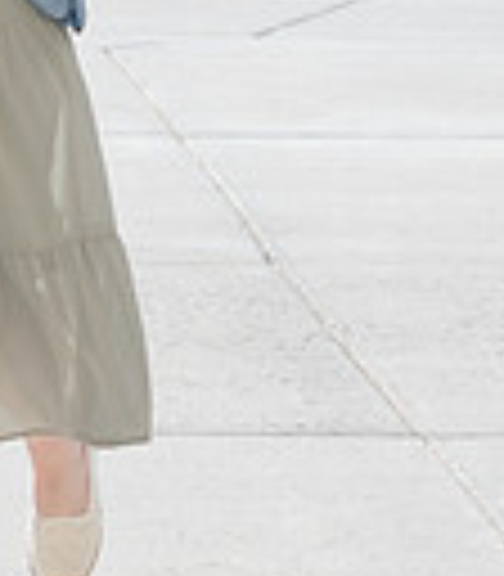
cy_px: -234
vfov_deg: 4.8
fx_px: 6863
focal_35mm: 388
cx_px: -340
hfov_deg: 4.2
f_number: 5.6
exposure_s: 1/400
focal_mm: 75
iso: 100
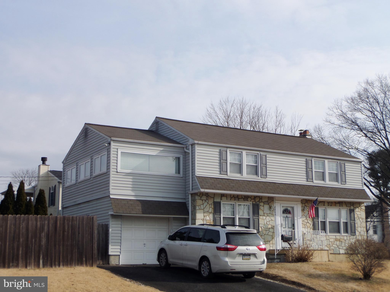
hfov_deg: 36.2
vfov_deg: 27.5
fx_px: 597
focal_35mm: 53
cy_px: 146
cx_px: 195
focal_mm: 8.7
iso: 100
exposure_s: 1/1000
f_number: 3.8
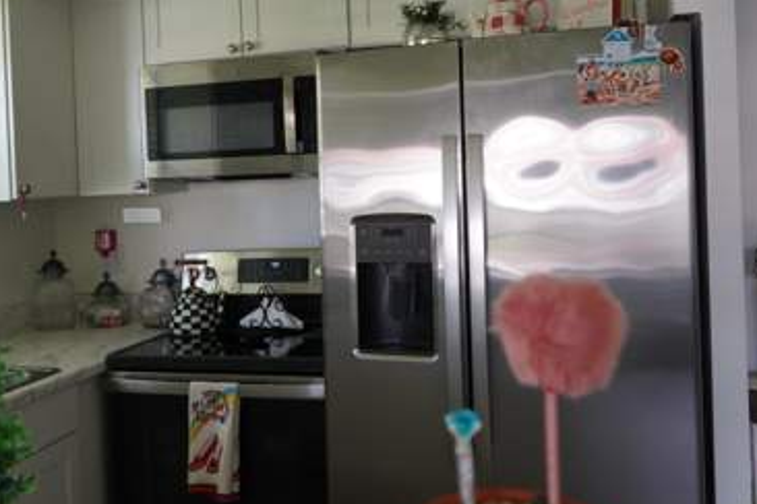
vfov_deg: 34.9
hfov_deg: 50.3
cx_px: 290
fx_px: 799
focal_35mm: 38
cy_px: 196
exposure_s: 1/160
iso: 640
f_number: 4
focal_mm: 29
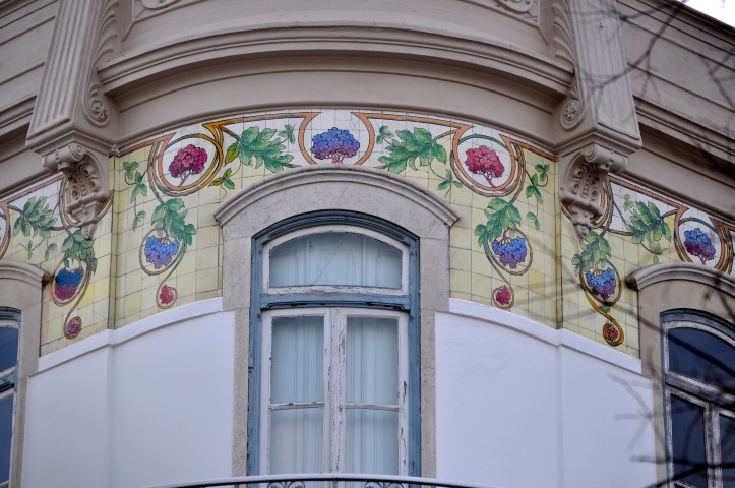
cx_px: 368
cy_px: 244
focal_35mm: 183
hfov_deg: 11.3
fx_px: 3731
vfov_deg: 7.5
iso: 200
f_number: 5.6
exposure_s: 1/500
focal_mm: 122
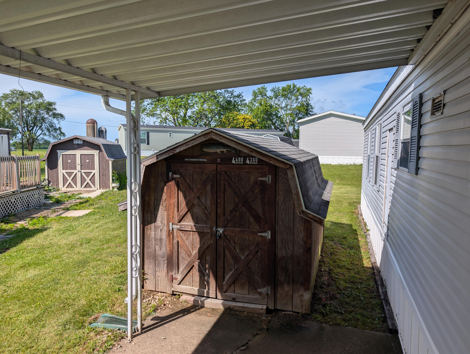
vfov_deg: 56.9
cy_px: 177
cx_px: 235
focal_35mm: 24
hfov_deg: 71.5
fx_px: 326
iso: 18
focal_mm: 6.9
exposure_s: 1/1133
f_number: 1.68
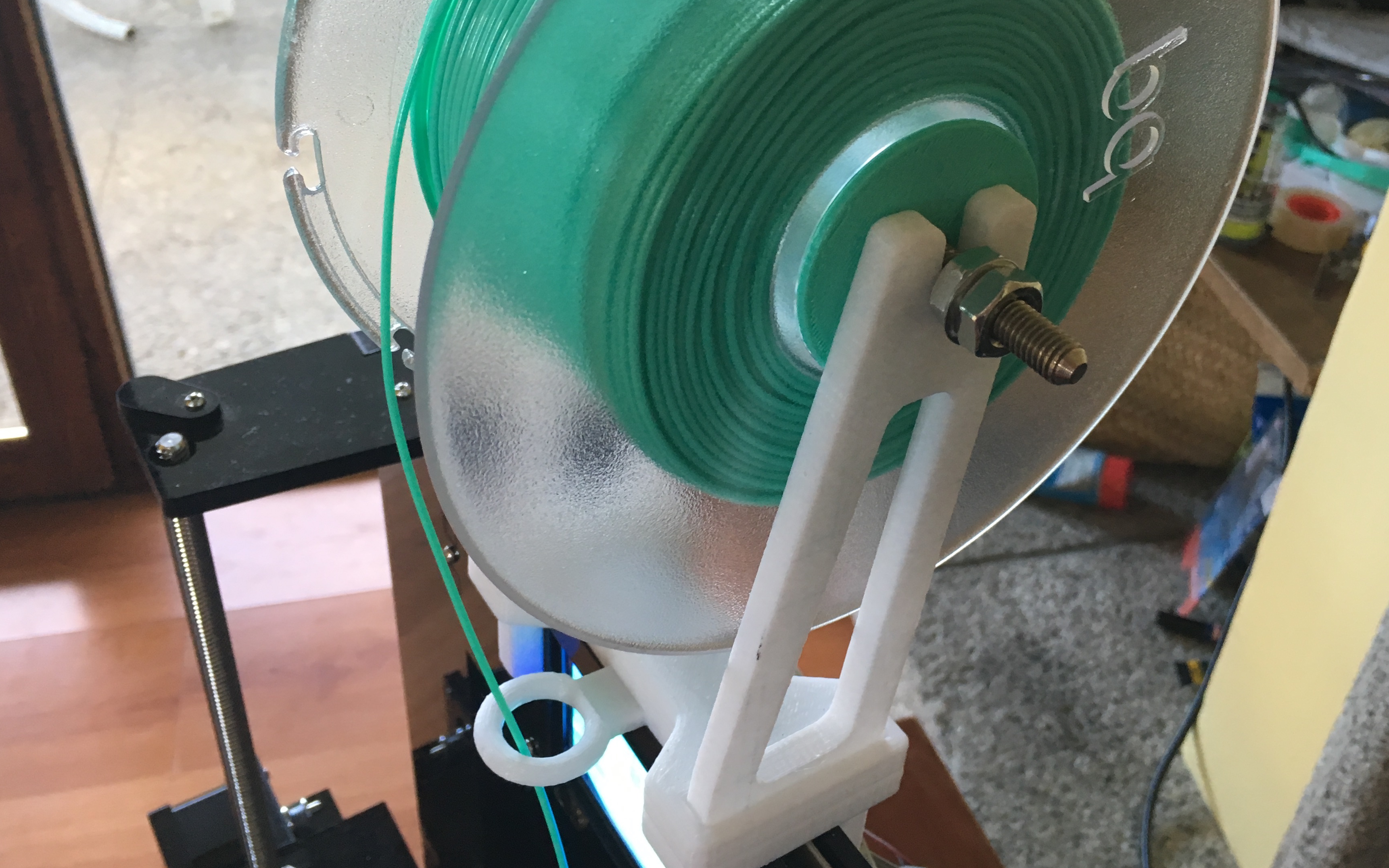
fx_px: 1363
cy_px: 318
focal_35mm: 36
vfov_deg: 35.1
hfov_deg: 53.8
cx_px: 792
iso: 100
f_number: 2.2
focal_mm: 4.15
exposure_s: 1/33
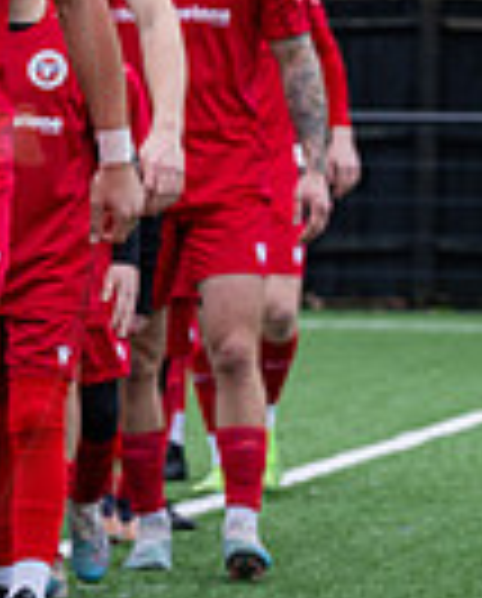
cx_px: -543
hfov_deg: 3.7
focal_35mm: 414
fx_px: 7357
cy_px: 211
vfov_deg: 4.7
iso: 250
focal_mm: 87
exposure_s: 1/250
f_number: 5
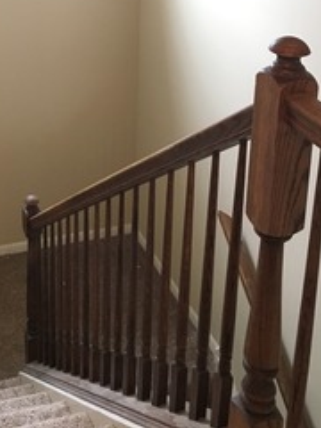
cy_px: 2
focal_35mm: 58
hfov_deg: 24.7
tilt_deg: -16.2
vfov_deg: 30.9
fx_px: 717
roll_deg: +0.2
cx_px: 48
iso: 200
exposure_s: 1/30
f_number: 2.2
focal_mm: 4.15
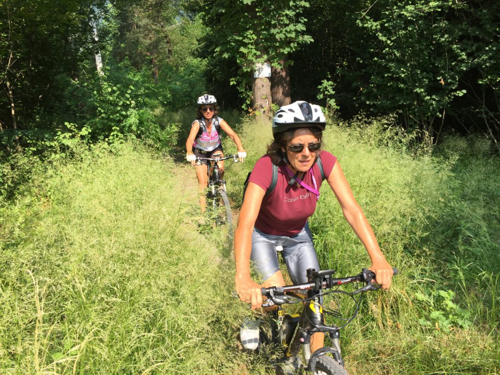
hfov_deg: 61.7
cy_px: 188
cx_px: 250
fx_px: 419
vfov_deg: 48.2
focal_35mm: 29
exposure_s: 1/719
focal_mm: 4.15
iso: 32
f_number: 2.2
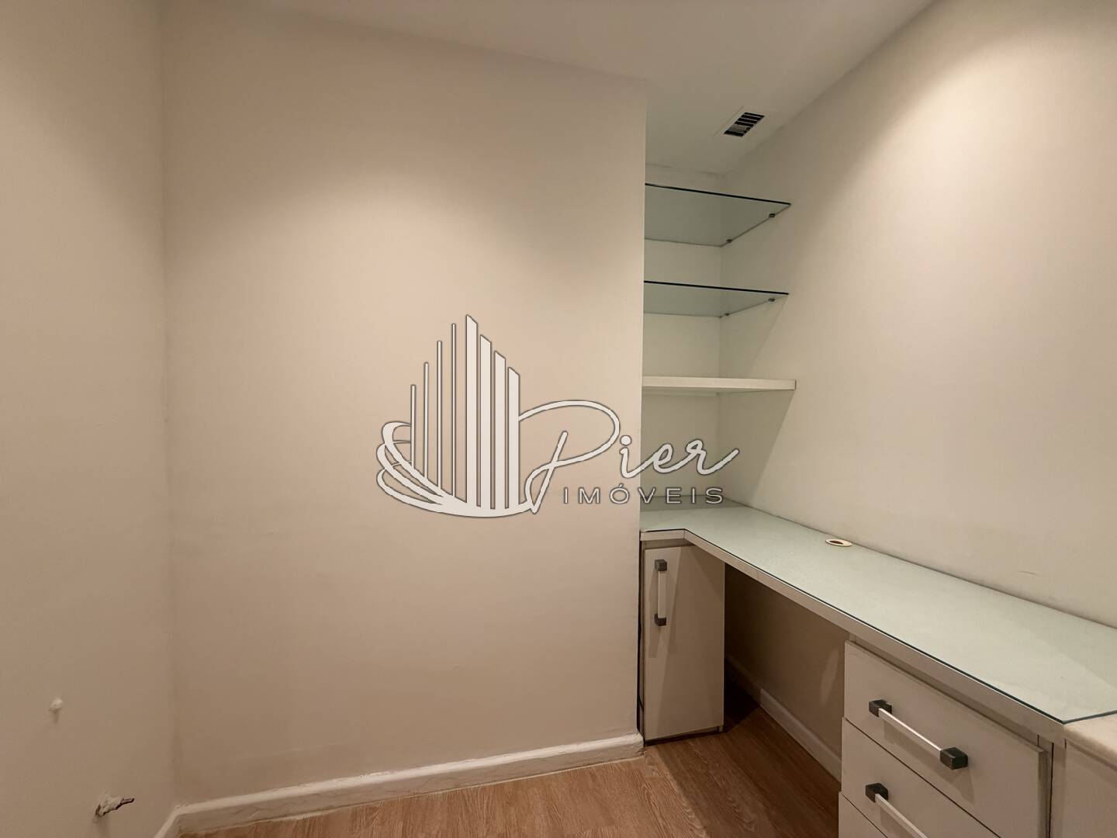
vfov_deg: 85.7
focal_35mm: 14
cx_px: 558
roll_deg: -0.2
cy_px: 419
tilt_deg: -2.0
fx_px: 452
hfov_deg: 102.1
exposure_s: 1/120
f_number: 2.2
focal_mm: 2.22
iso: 200
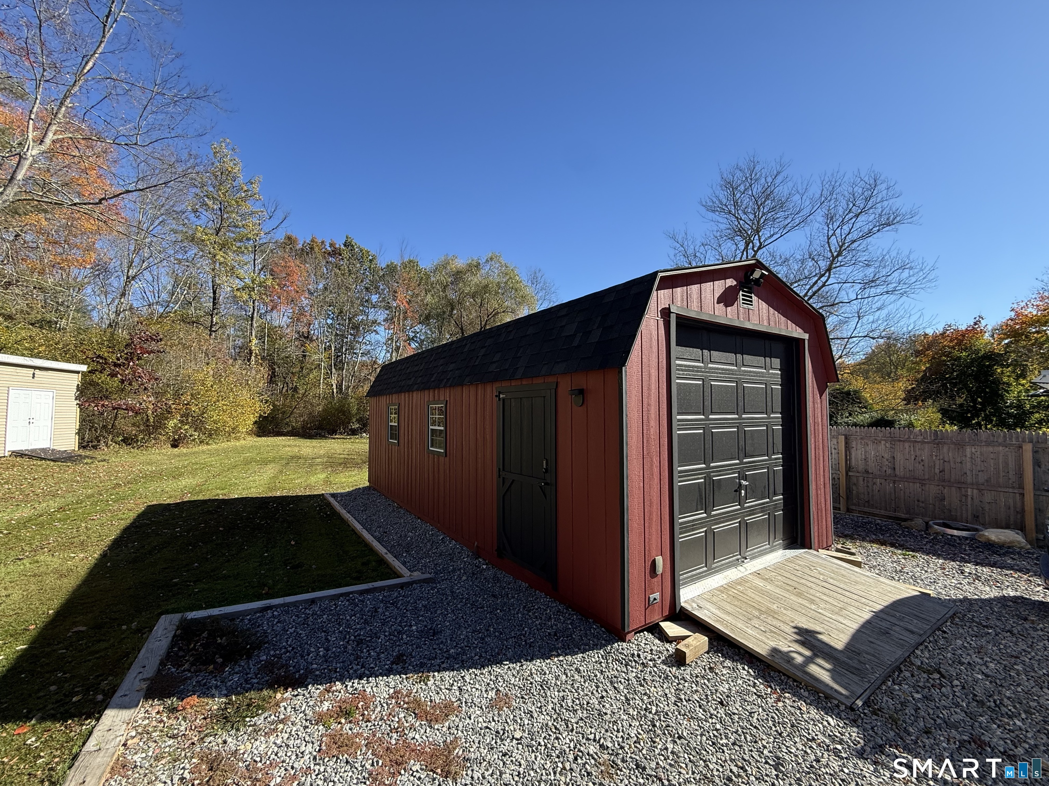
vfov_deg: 85.7
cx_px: 524
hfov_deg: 102.1
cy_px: 393
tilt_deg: +3.3
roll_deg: +0.2
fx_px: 424
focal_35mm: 14
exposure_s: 1/619
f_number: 2.2
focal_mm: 2.22
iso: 50
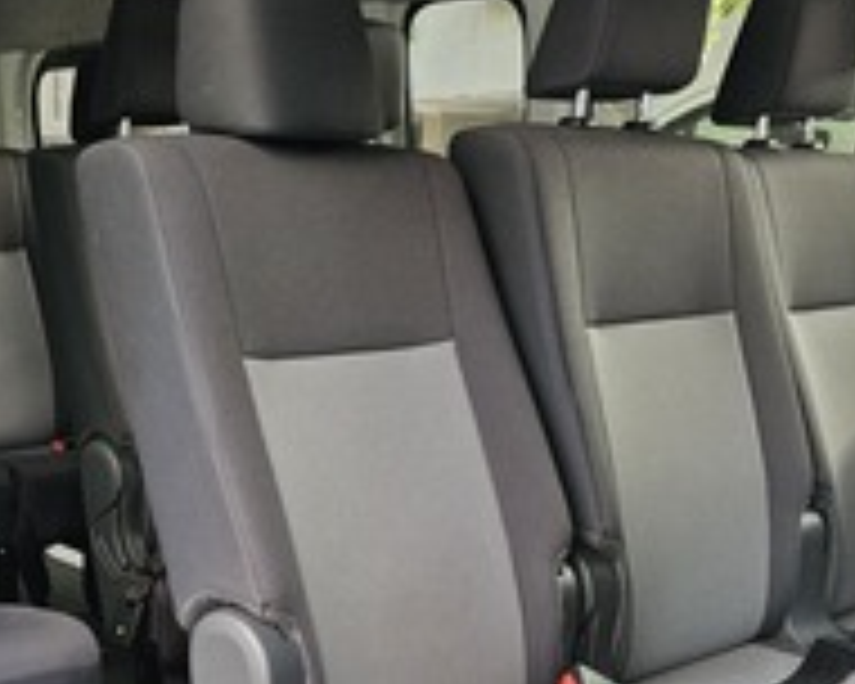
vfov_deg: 26.6
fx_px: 1366
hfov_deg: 33.4
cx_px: 137
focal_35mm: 54
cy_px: 677
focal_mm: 6.3
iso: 500
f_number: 1.7
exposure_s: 1/100
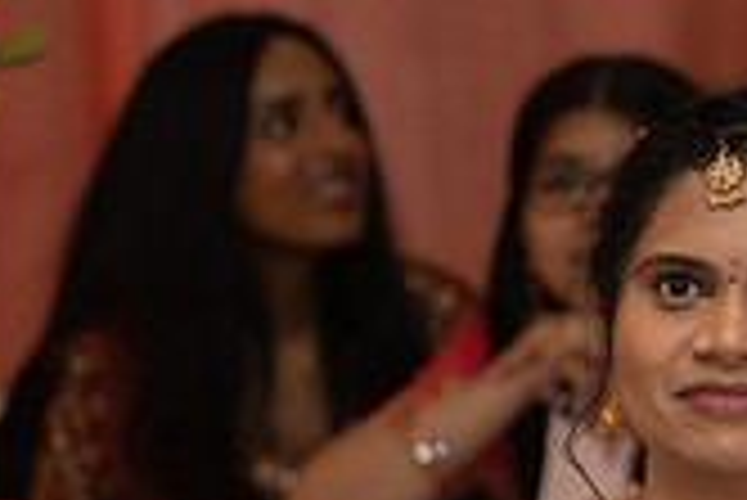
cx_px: 774
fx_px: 9449
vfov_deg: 3.0
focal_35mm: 455
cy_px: 651
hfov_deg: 4.5
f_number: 3.5
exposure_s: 1/160
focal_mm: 130
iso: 1000
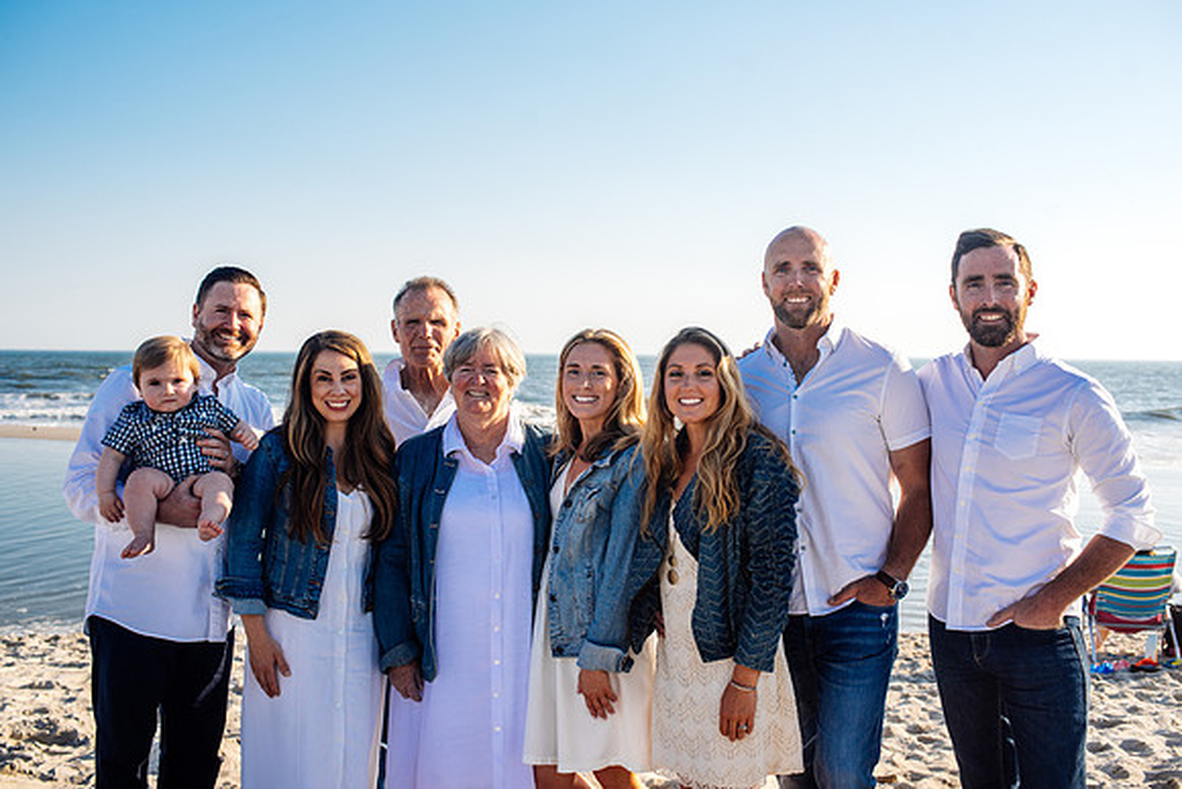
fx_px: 1149
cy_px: 394
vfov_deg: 37.9
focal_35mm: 35
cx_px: 591
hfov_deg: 54.4
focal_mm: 35
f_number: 4.5
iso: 160
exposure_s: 1/1000
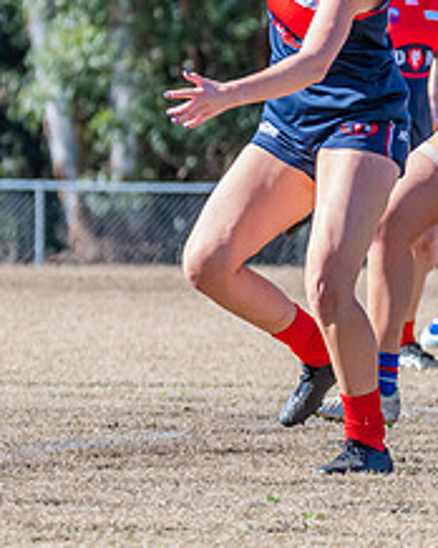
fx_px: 10791
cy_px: 122
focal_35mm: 665
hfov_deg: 2.3
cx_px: 585
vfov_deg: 2.9
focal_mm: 220
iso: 800
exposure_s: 1/1250
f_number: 7.1
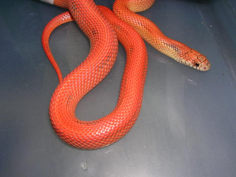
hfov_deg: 49.0
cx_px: 118
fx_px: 259
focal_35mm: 38
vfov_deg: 37.7
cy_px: 88
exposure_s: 1/60.1
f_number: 5.6
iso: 50
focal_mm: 5.8
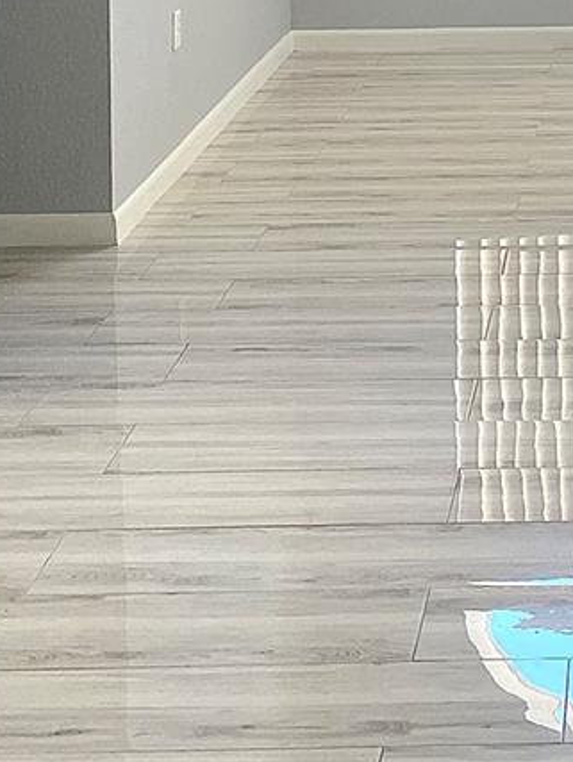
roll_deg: -0.2
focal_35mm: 73
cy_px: -248
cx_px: 668
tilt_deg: -1.2
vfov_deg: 23.4
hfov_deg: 19.2
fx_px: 1609
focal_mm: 4.25
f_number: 1.8
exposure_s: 1/116
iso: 125
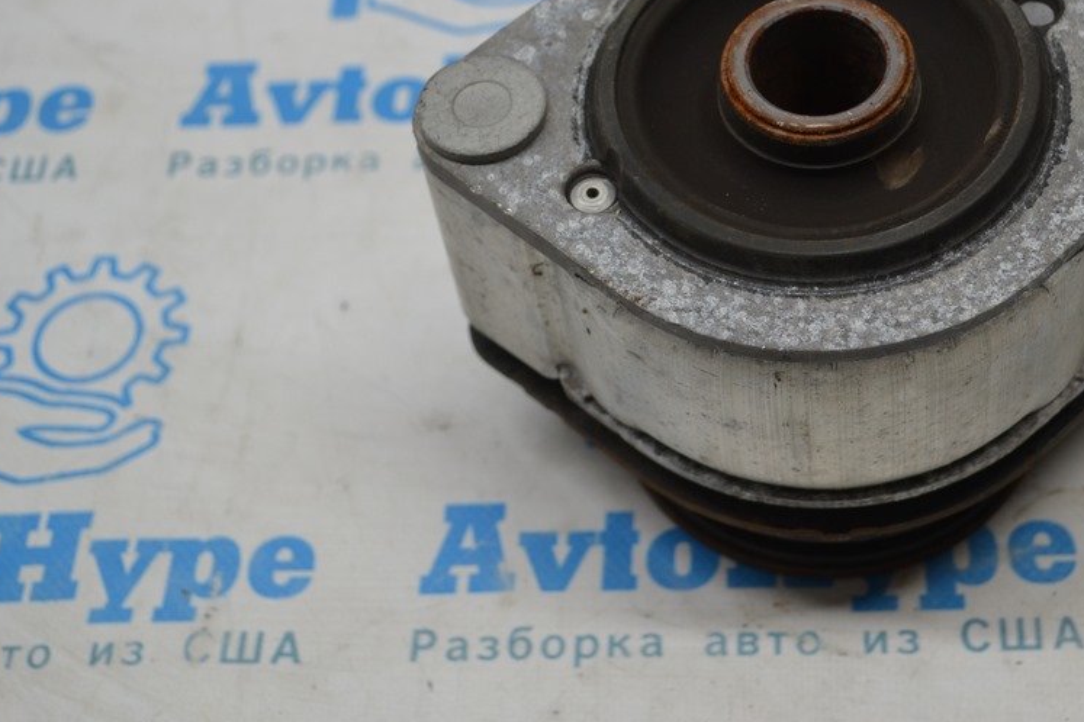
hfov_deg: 27.2
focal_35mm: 74
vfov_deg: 18.4
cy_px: 247
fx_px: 2228
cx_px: 721
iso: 400
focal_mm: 36
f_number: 5
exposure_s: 1/100
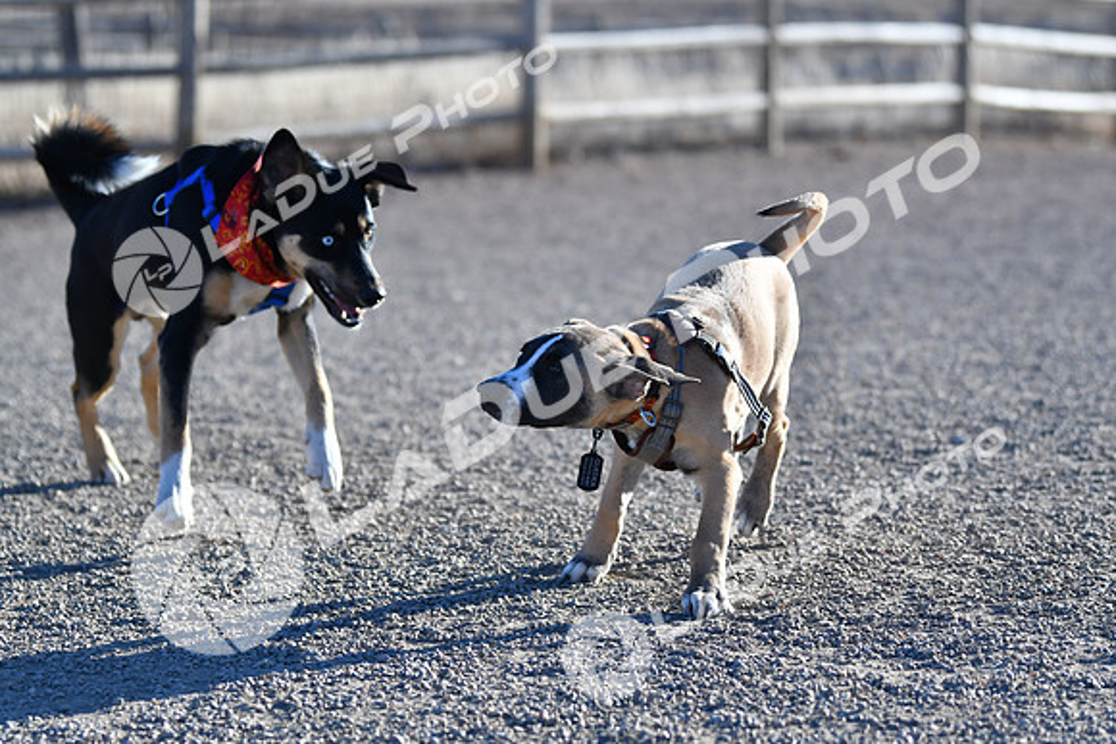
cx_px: 558
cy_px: 372
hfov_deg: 17.1
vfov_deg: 11.4
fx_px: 3721
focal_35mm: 120
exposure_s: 1/4000
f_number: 2.8
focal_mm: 80
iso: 320
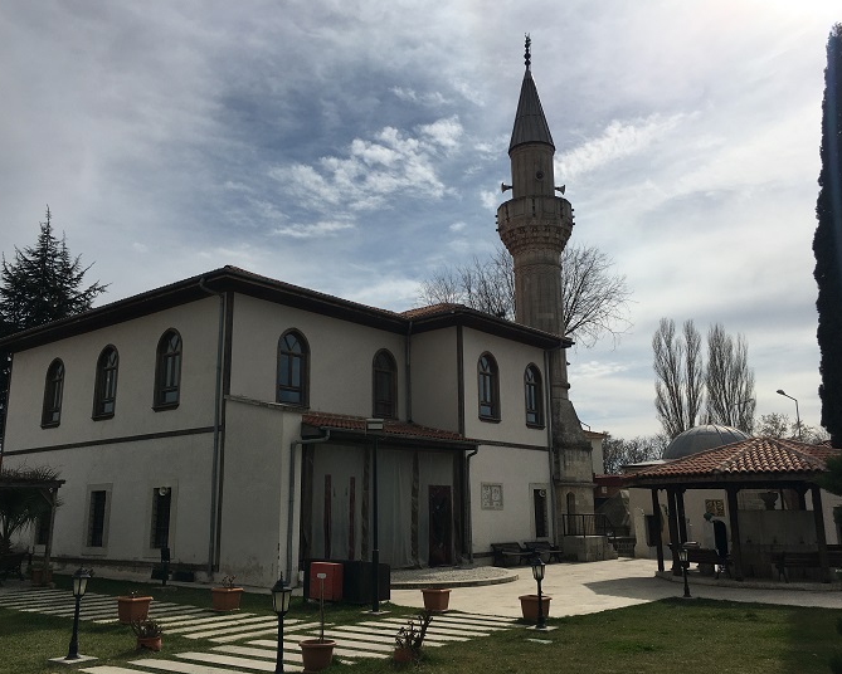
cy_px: 336
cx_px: 412
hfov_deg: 57.1
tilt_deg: +15.5
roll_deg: +0.5
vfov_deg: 47.2
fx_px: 773
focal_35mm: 31
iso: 25
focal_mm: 4.15
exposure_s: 1/4808
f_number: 2.2
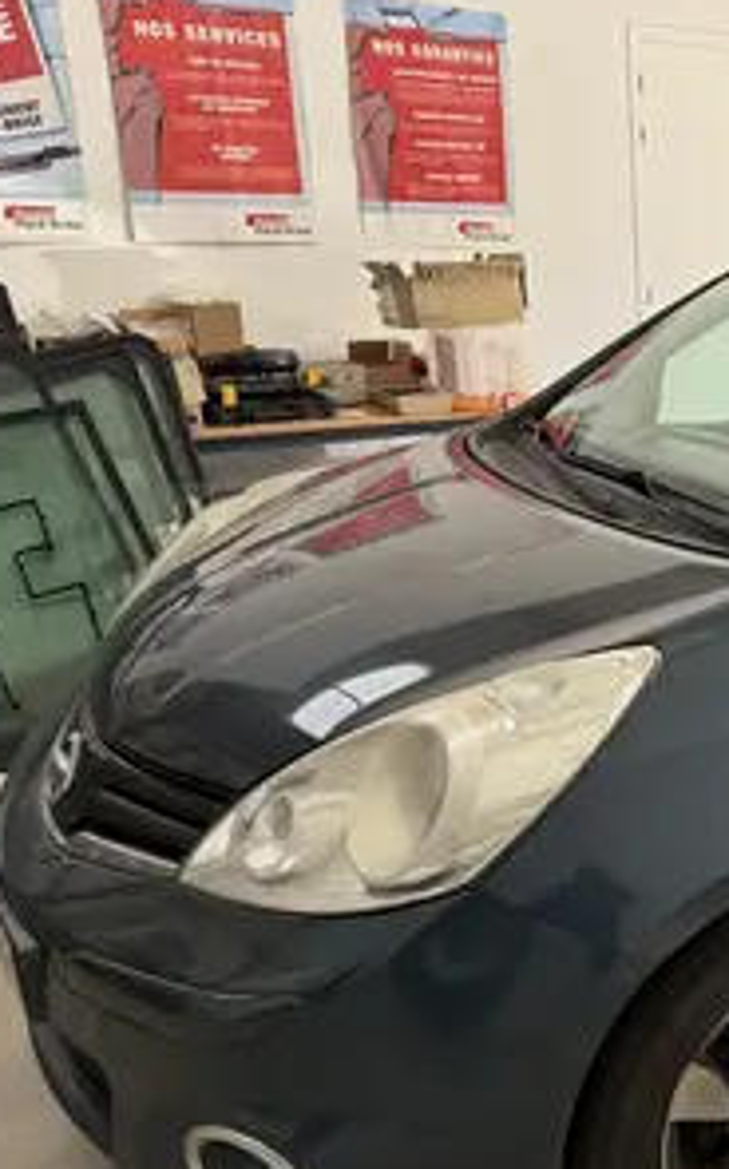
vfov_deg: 47.1
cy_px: 672
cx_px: 941
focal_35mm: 42
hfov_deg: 26.1
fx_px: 1337
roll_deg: -0.4
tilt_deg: -17.7
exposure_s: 1/232
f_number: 1.78
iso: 125
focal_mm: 6.76
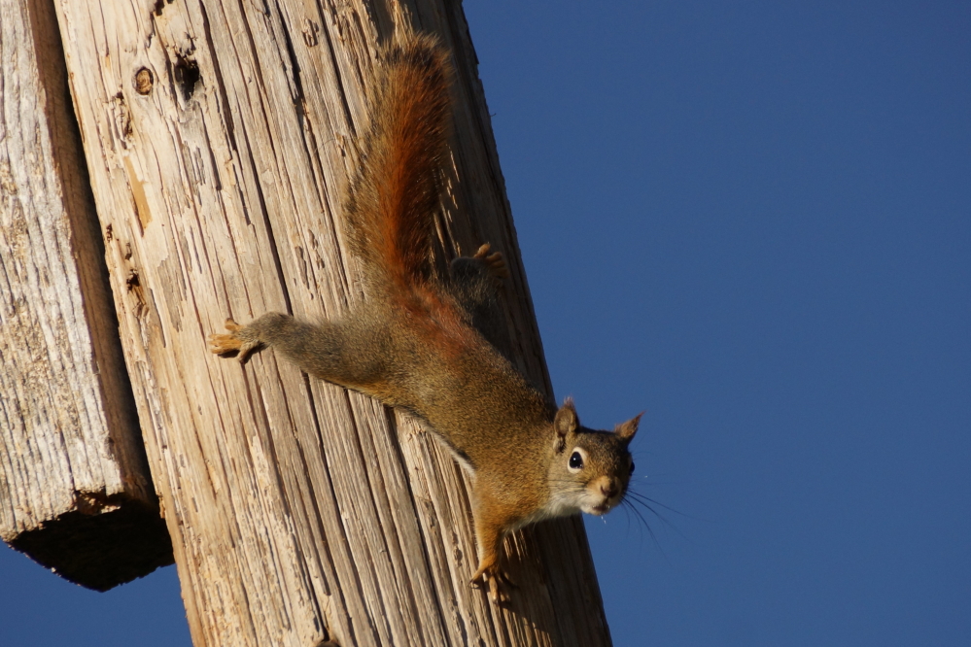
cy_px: 324
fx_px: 10114
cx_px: 486
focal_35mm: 375
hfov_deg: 5.5
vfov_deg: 3.7
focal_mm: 250
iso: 250
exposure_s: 1/400
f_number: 6.3
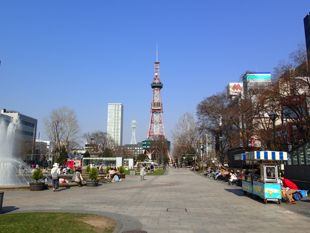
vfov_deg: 46.8
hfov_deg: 60.0
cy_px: 116
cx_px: 155
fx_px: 269
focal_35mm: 30
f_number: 9
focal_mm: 5.5
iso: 100
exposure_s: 1/200
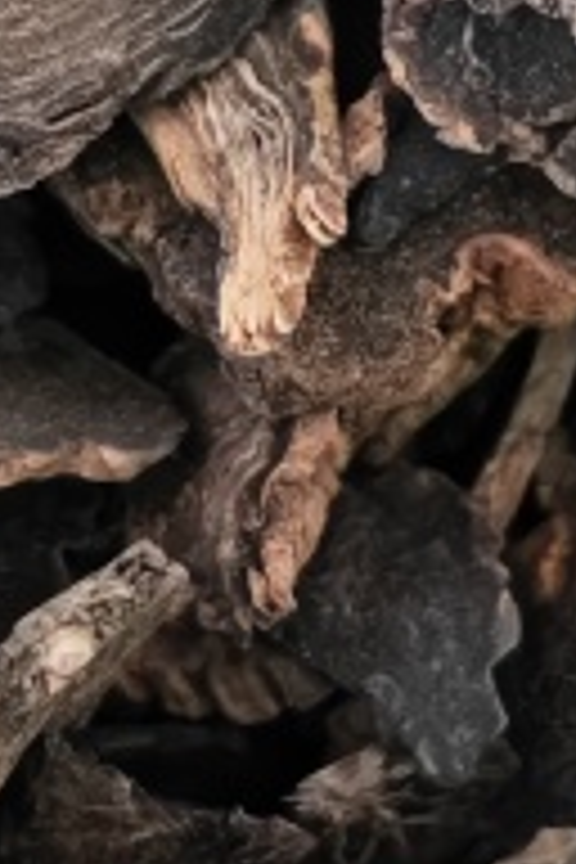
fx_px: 3192
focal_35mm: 133
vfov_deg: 15.3
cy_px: 151
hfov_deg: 10.3
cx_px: 274
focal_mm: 5.56
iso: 21328
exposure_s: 1/111
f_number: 1.88
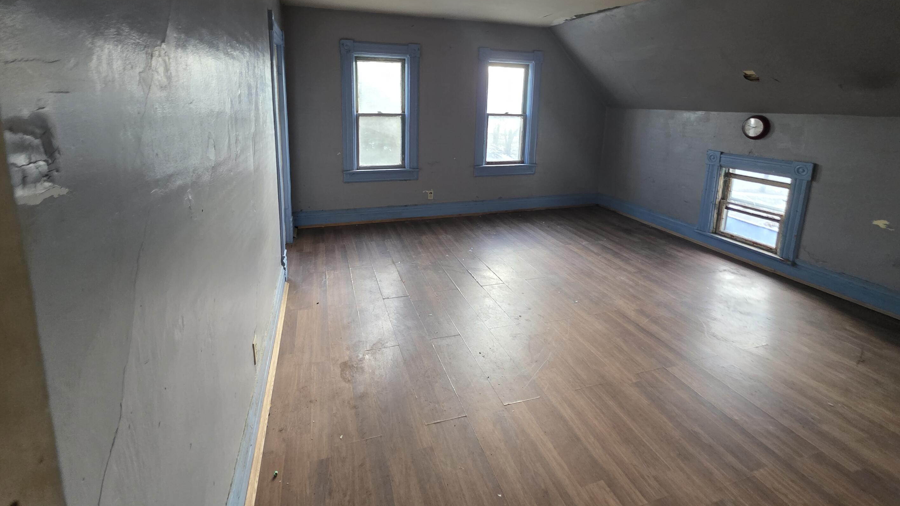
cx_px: 431
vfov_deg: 68.1
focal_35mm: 15
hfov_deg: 102.9
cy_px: 160
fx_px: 358
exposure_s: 1/100
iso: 500
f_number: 1.9
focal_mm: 2.2
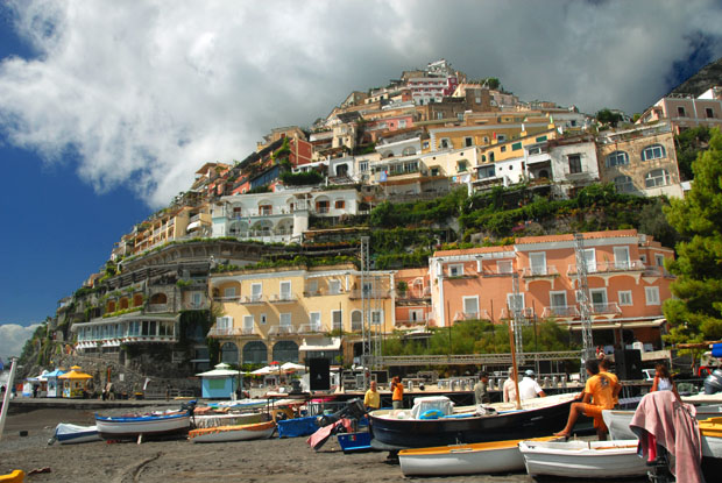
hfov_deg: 67.3
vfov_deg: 48.0
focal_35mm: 27
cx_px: 361
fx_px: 542
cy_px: 242
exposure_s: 1/200
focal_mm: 18
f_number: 8
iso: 160
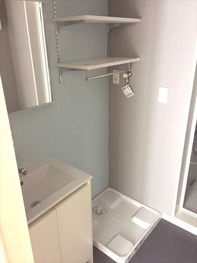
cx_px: 98
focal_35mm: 29
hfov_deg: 48.2
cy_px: 132
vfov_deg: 61.7
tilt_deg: -22.8
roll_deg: +0.7
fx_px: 220
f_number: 2.2
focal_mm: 4.15
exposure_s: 1/15
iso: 400
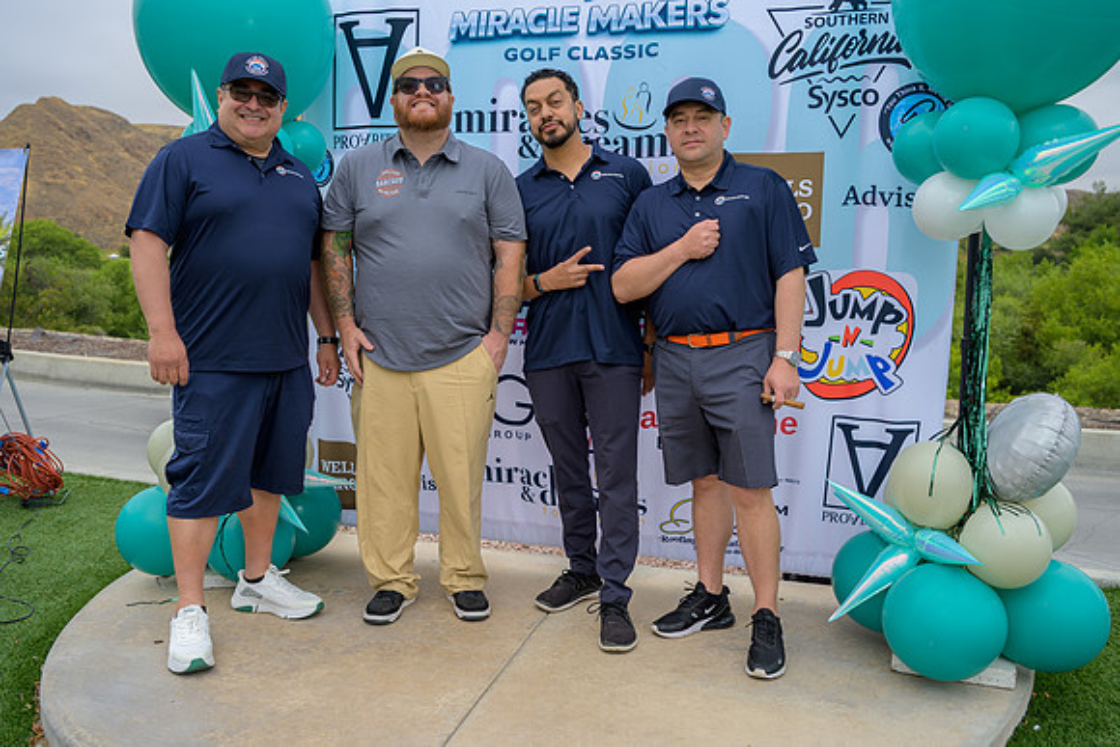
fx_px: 996
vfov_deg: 41.1
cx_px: 560
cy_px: 374
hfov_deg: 58.7
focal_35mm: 32
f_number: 4
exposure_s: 1/200
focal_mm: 32
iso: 125
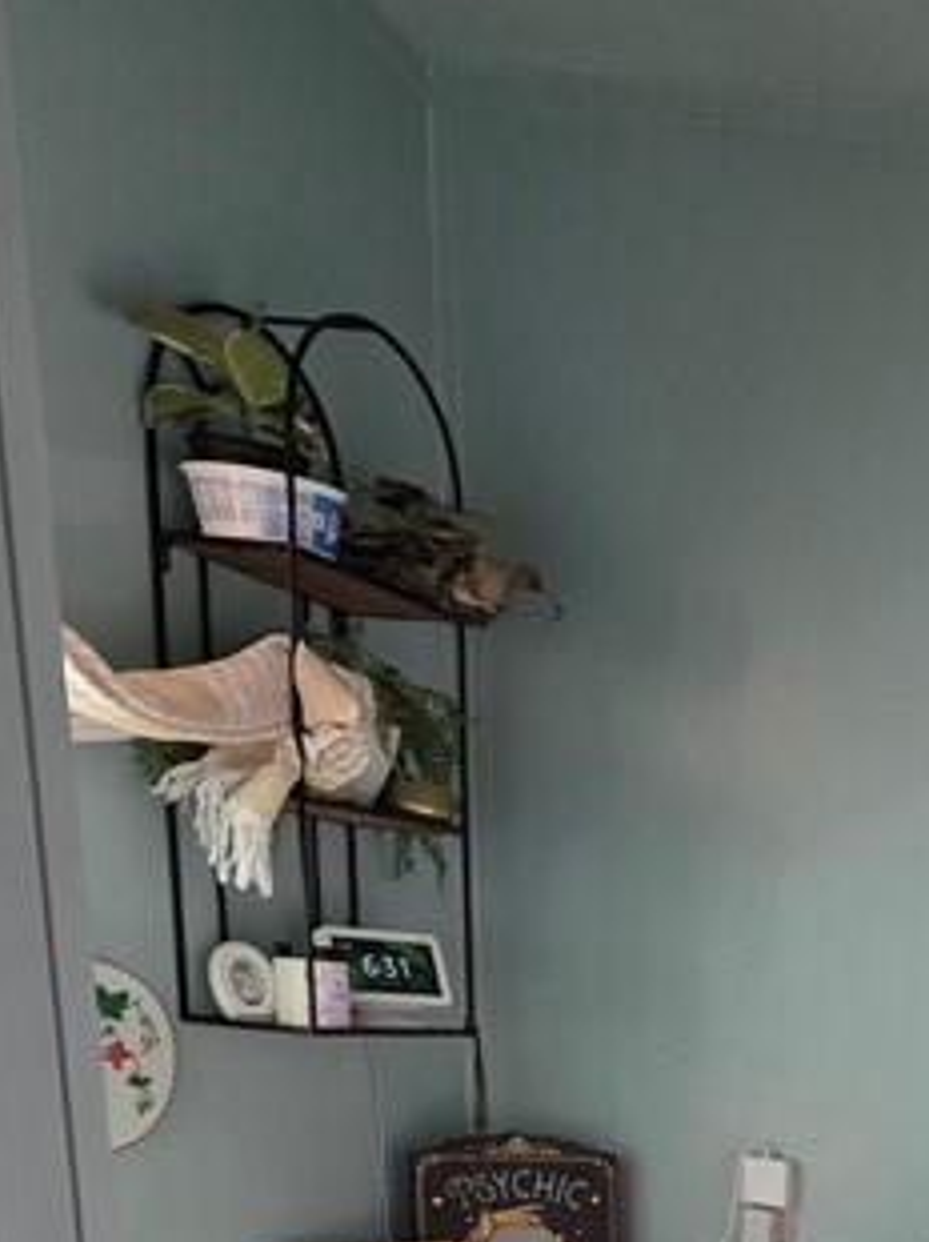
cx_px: 1329
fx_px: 1541
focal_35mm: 43
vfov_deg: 36.6
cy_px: 1390
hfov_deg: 26.2
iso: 125
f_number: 1.9
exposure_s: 1/120
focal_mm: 2.2
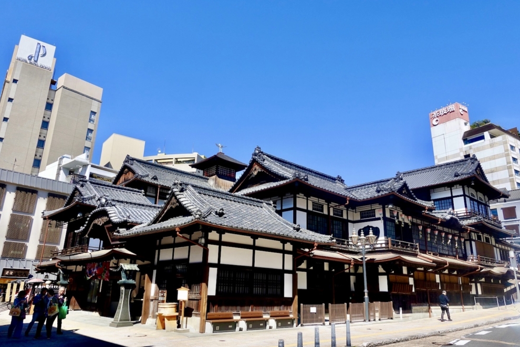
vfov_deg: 49.6
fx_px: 376
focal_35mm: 26
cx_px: 265
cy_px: 170
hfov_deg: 69.4
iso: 125
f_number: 5.6
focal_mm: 9.02
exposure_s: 1/500
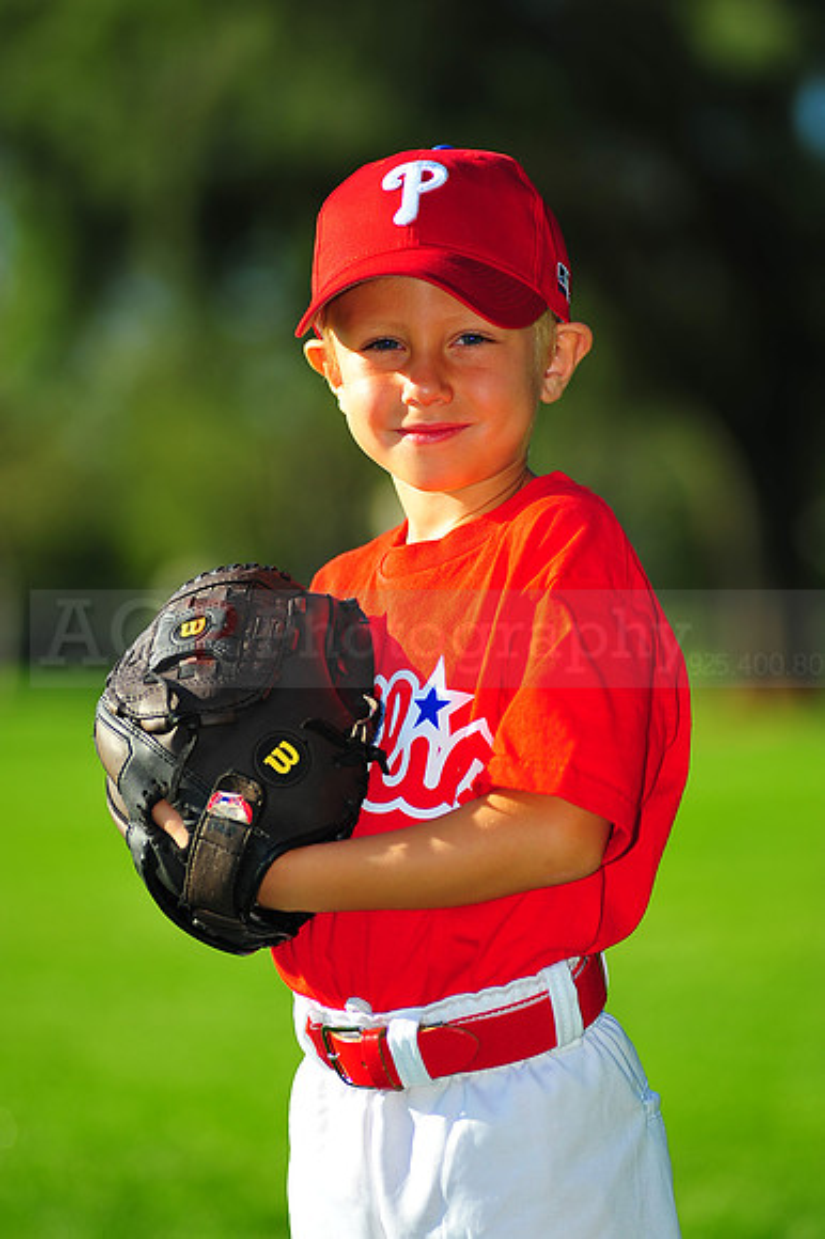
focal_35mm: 180
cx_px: 412
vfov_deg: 11.4
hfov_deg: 7.6
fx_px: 6194
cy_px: 620
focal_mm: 180
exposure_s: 1/1250
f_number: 4
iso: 200
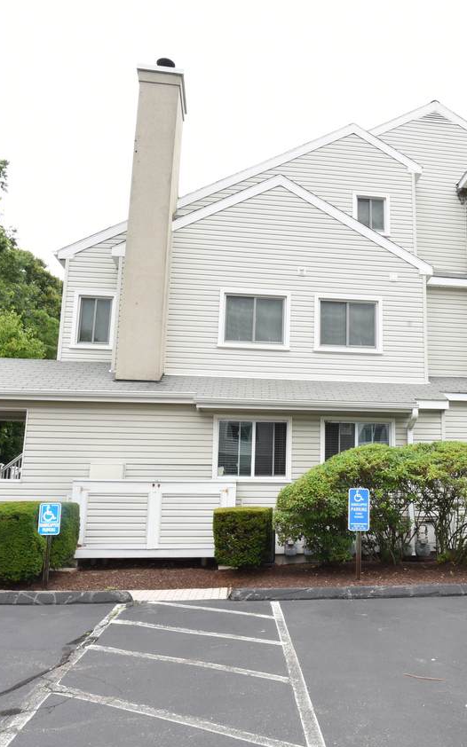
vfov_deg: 61.2
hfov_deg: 39.3
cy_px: 376
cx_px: 360
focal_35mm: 31
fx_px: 631
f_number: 16
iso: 1000
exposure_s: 1/200
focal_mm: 20
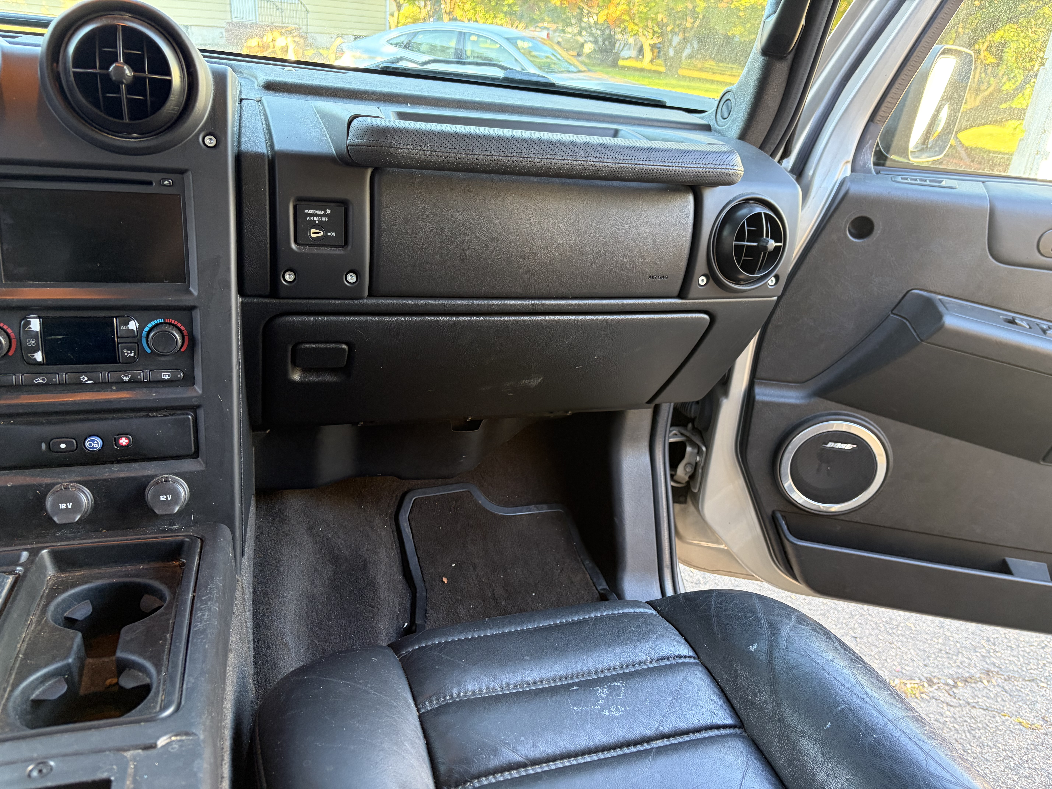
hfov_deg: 67.3
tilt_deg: -23.8
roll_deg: -3.7
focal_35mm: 26
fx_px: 790
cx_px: 526
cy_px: 394
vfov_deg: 53.1
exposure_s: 1/60
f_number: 1.6
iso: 200
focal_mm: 5.96
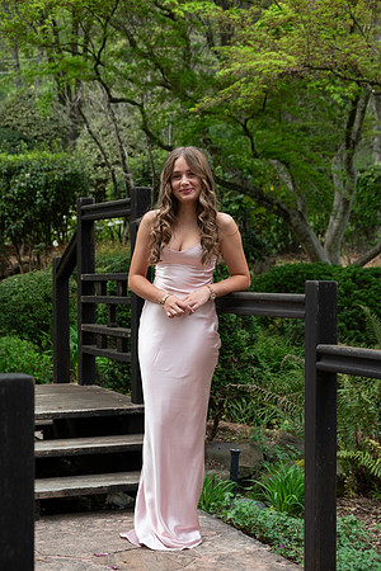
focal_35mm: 66
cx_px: 190
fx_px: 1048
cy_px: 286
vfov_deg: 30.5
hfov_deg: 20.6
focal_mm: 66
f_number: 6
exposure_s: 1/800
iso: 1250
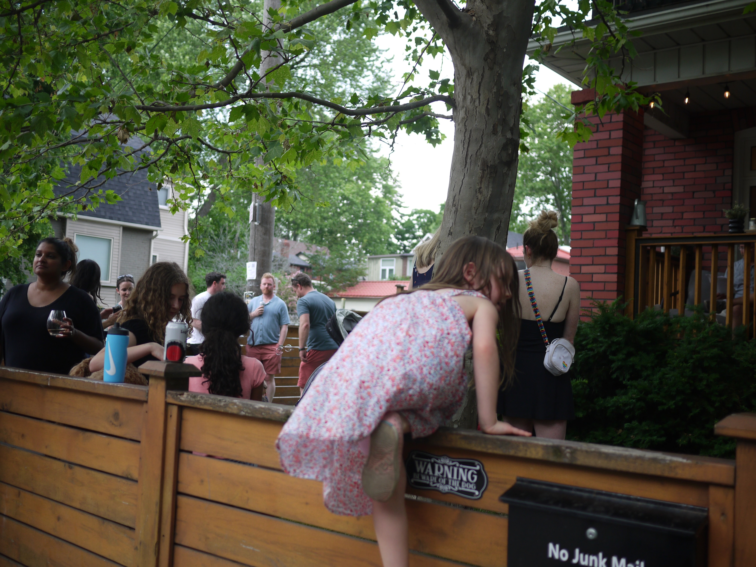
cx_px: 378
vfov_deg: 36.0
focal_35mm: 40
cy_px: 284
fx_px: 874
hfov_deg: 46.8
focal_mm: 20
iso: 100
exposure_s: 1/250
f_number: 1.7
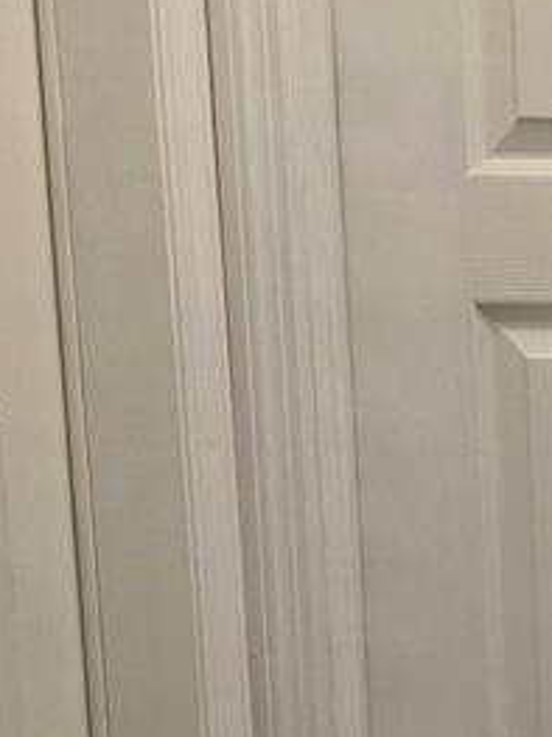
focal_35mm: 105
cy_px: 928
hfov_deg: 13.0
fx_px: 2234
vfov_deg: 17.7
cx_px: 936
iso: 320
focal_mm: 6.3
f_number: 1.7
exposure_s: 1/120
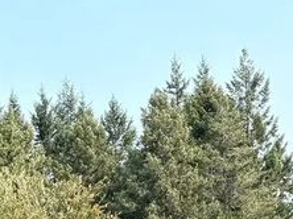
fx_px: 1015
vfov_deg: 11.3
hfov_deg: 15.8
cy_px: 418
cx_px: -65
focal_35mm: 120
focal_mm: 5.96
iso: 64
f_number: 1.6
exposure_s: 1/1001
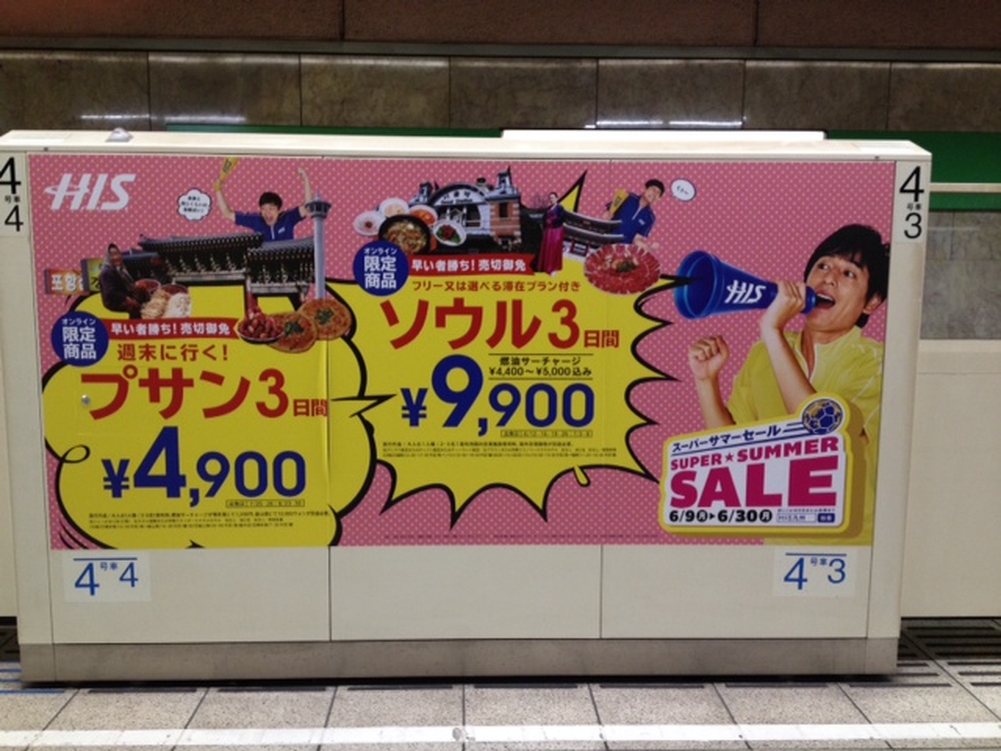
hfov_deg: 52.6
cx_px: 500
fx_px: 1012
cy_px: 376
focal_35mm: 35
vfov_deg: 40.7
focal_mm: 4.28
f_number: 2.4
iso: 125
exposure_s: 1/20
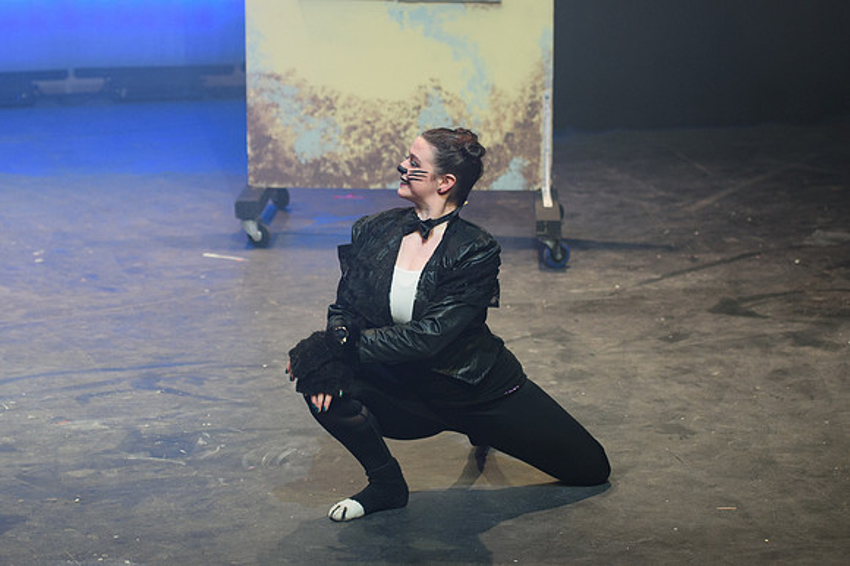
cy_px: 215
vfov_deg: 12.5
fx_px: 2576
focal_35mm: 109
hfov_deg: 18.7
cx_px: 385
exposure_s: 1/100
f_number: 2.8
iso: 800
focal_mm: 75
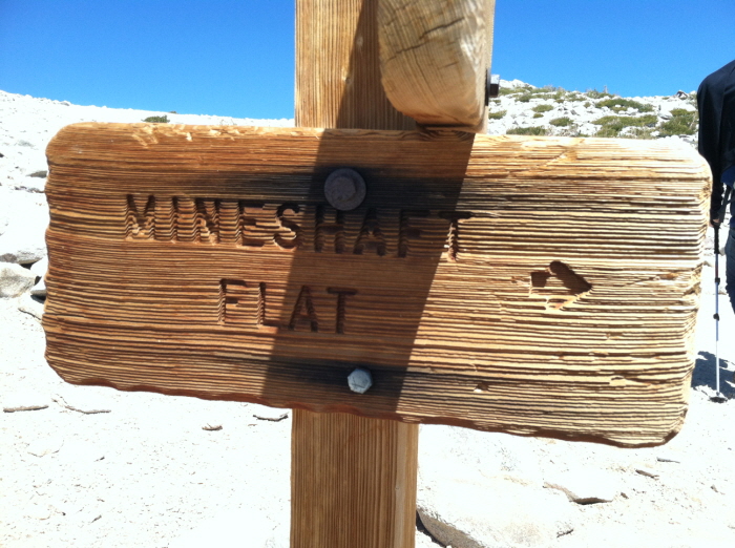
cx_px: 368
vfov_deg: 40.6
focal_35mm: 35
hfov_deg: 52.7
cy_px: 274
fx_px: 742
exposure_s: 1/672
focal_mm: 3.85
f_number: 2.8
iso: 80
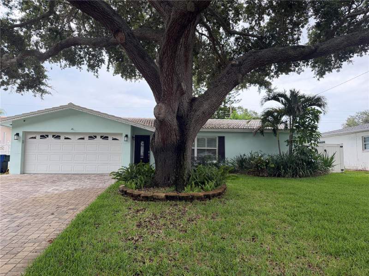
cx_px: 184
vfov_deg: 56.8
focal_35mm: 24
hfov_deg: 71.6
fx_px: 256
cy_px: 138
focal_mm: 6.76
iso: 100
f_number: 1.78
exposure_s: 1/660
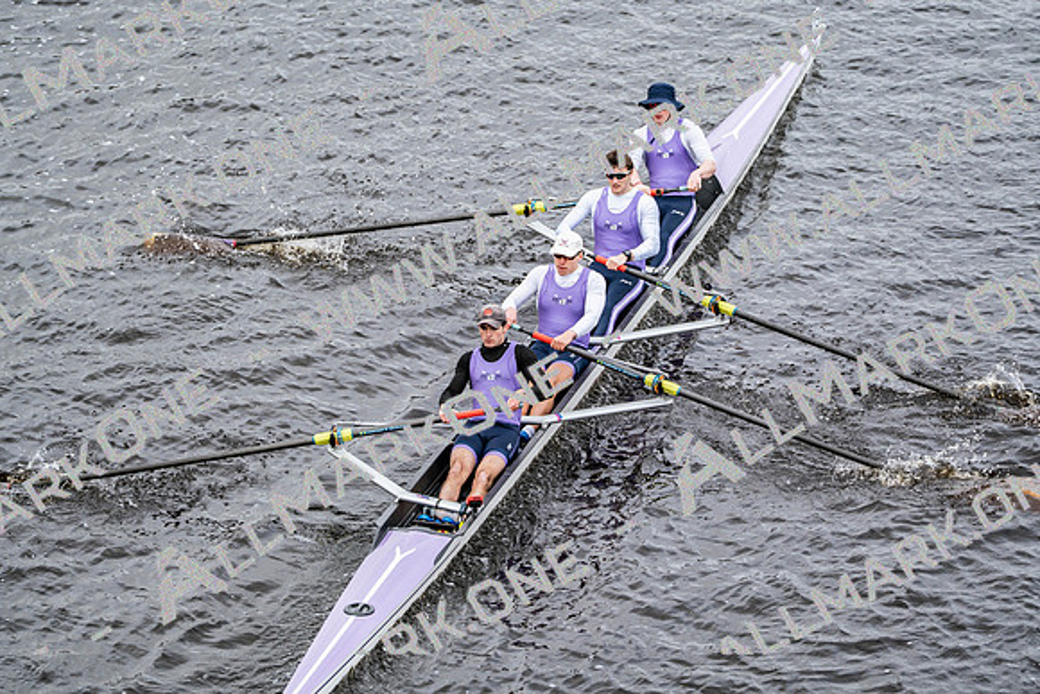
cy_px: 347
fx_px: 5779
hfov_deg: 10.3
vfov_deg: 6.9
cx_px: 520
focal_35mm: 200
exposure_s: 1/2000
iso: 320
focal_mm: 200
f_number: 2.8
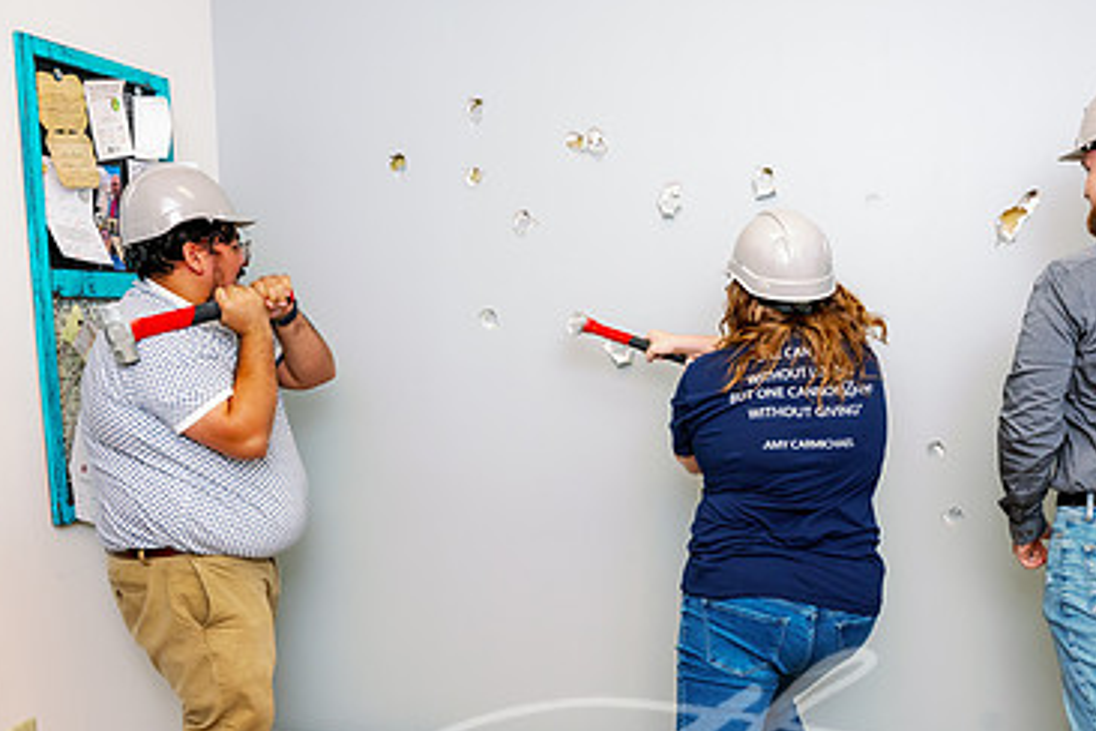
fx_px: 1157
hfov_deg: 50.0
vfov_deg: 34.8
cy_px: 478
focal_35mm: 38
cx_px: 704
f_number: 5.6
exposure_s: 1/200
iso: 800
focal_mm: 24
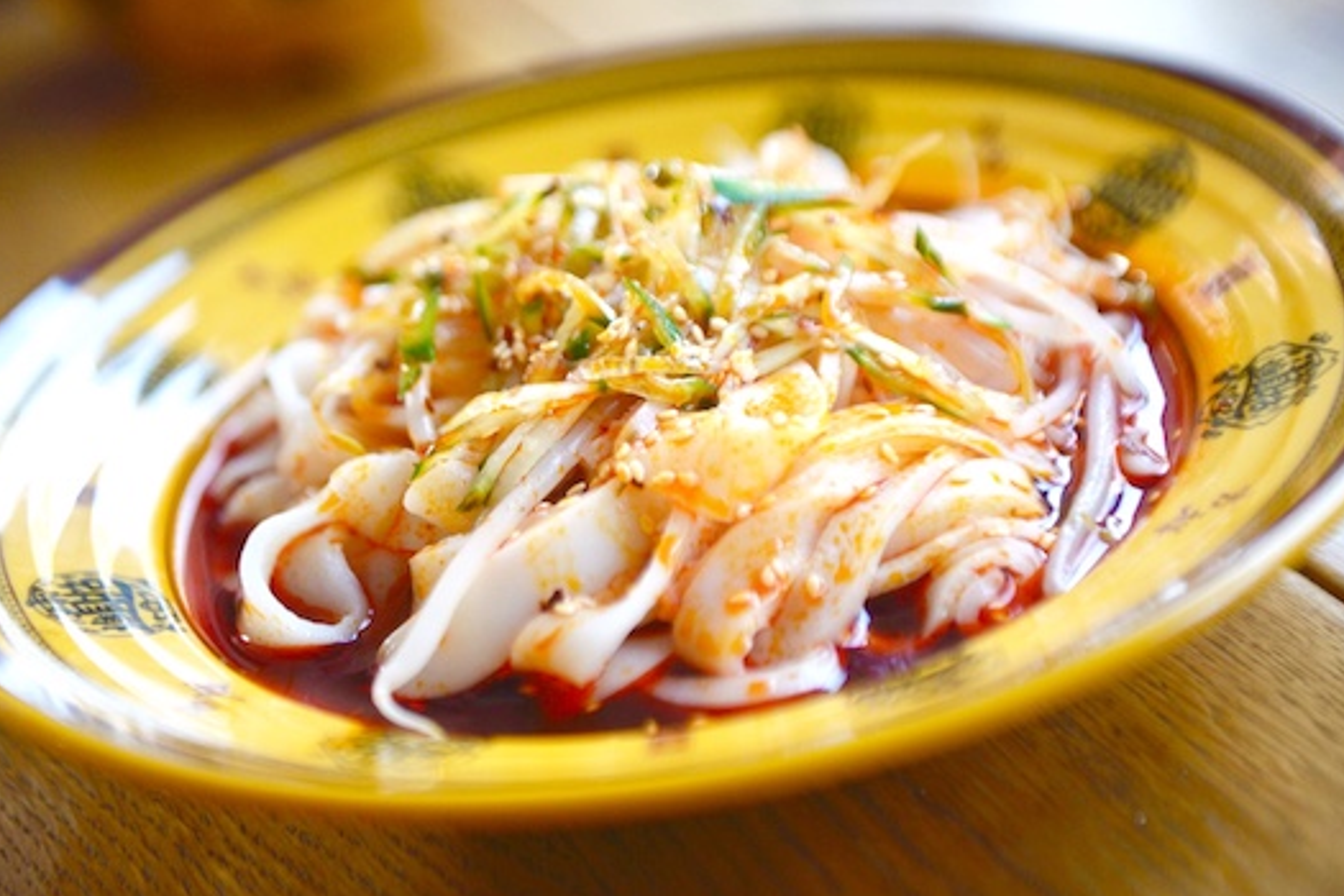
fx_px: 2986
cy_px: 415
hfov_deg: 25.4
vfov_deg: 17.1
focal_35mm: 80
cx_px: 645
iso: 800
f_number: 2.8
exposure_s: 1/320
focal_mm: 70
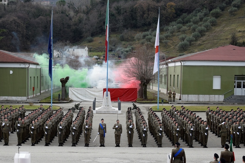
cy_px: 89
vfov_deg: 22.3
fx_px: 415
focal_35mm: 61
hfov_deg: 32.8
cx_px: 97
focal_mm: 30
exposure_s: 1/1250
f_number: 5
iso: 400
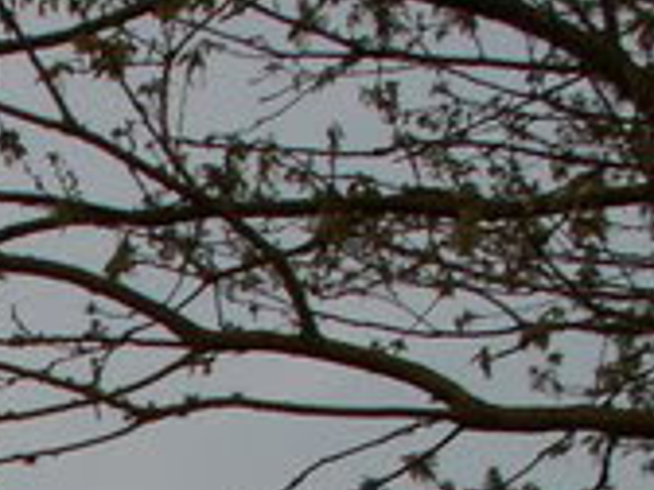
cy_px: 1155
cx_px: -650
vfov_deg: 8.2
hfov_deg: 10.8
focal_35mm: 167
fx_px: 3155
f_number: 5.6
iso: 50
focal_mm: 5.86
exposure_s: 1/200
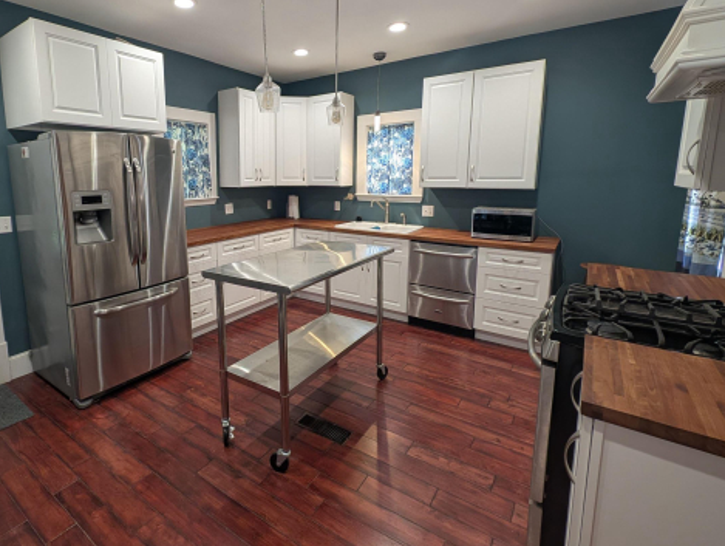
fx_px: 357
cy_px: 230
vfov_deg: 74.4
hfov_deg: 89.4
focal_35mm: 17
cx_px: 280
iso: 143
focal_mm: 2.23
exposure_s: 1/60
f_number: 1.95
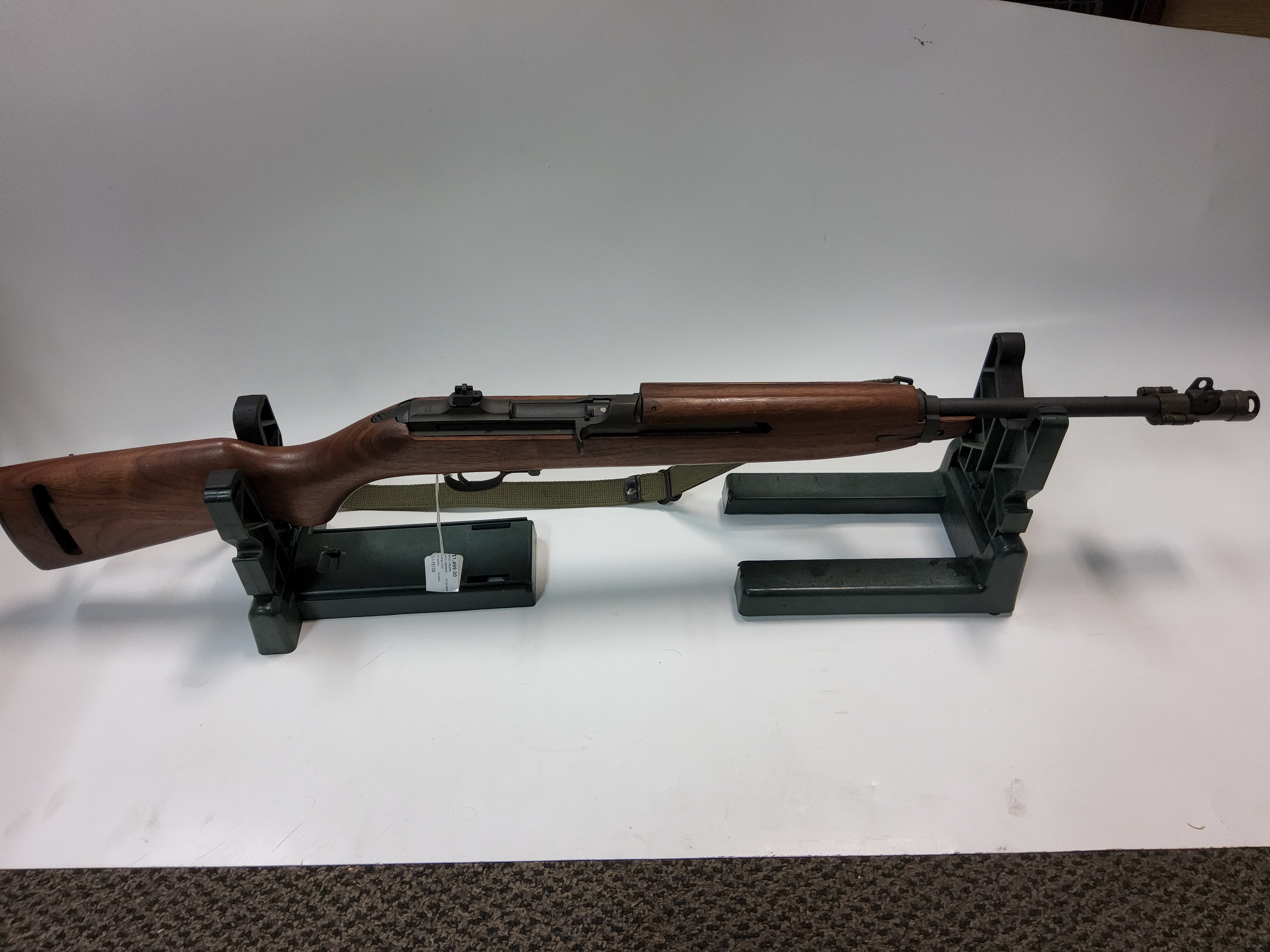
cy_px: 476
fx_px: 917
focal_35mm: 25
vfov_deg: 54.9
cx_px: 635
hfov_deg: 69.4
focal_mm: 3.08
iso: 160
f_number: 2
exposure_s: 1/100
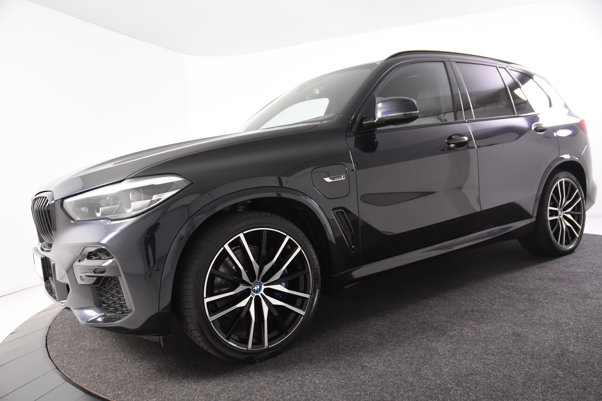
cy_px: 200
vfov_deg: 43.6
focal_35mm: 30
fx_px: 502
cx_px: 301
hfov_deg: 61.9
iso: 1600
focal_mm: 20
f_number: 3.5
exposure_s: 1/50
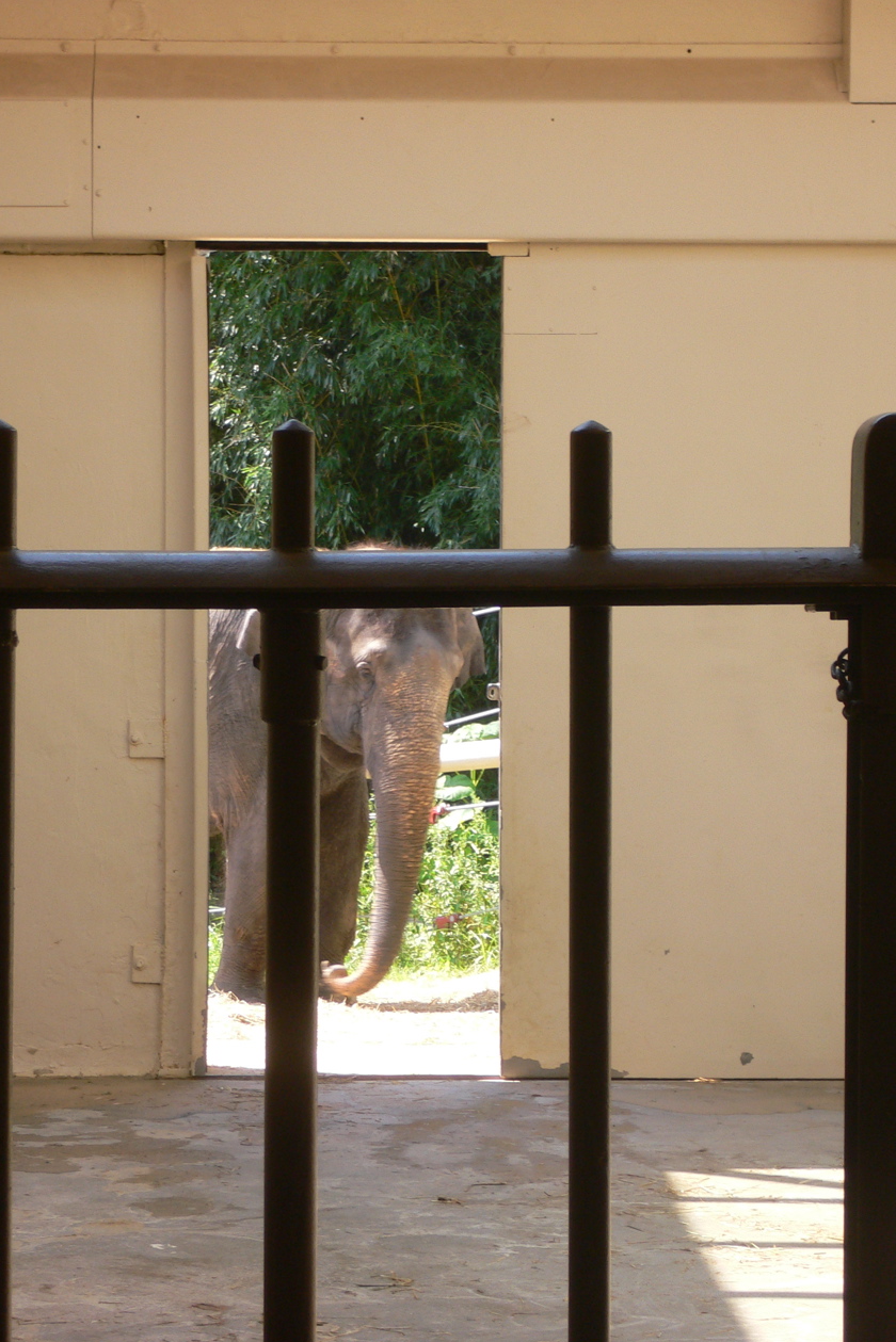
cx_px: 427
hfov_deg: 12.3
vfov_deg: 18.4
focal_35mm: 111
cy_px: 681
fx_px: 4141
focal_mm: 17.4
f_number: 5
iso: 100
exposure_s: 1/60
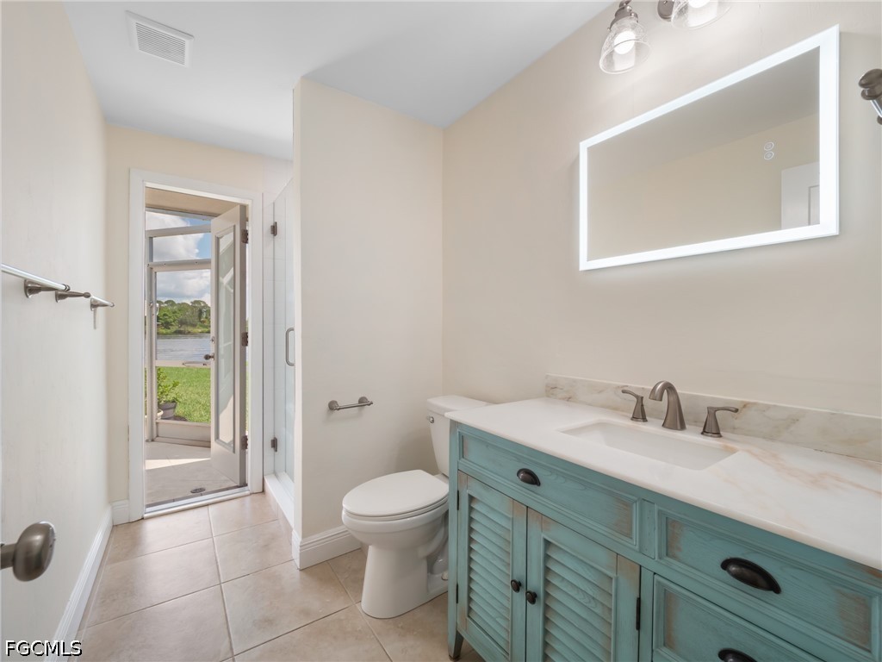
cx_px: 441
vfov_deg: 85.7
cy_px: 331
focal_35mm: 14
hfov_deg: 102.1
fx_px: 357
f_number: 7.1
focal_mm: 7
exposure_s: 1/30
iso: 200
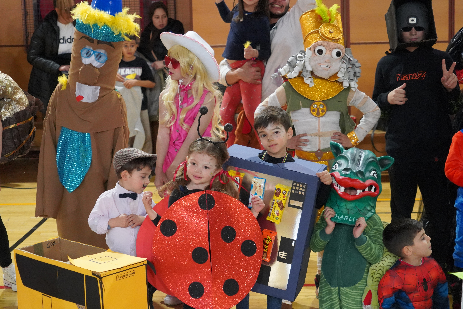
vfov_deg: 17.3
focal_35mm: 79
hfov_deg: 25.7
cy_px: 156
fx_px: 1016
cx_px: 233
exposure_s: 1/160
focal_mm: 78
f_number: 5.6
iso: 10000
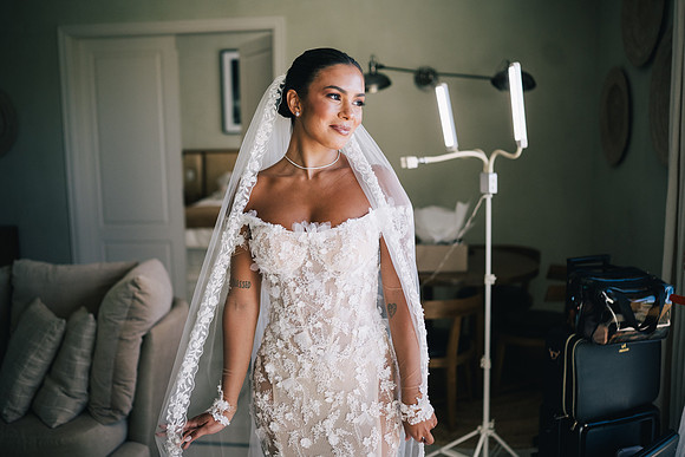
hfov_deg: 53.0
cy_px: 228
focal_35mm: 36
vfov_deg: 36.8
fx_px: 687
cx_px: 342
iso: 800
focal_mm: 35
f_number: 2
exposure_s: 1/2000
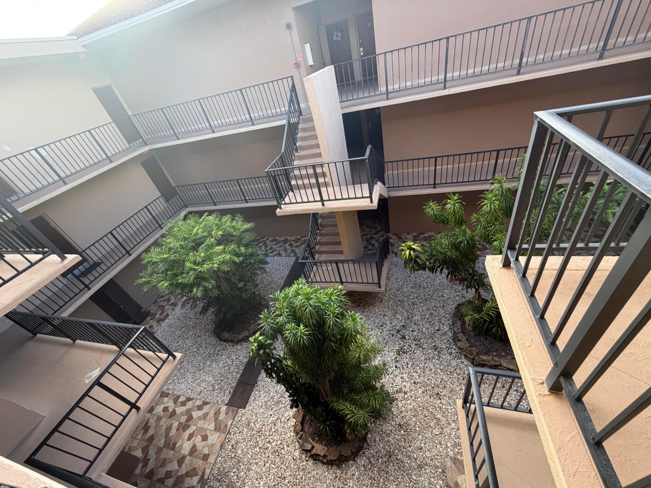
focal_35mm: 14
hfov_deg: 102.1
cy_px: 244
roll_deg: +15.6
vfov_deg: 85.7
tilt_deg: -35.6
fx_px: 263
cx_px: 326
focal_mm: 2.22
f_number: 2.2
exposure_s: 1/121
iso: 125
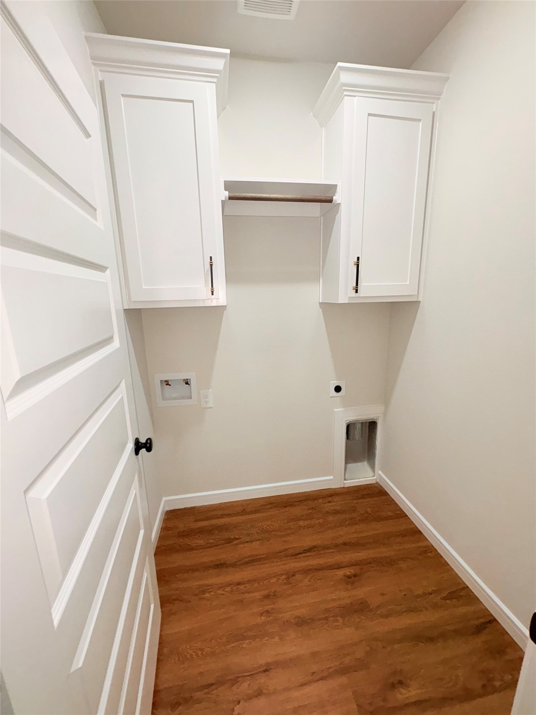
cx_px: 268
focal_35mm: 14
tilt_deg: -12.1
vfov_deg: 102.1
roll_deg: +0.6
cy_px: 358
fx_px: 289
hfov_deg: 85.7
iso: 80
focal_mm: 2.22
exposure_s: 1/60
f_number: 2.2
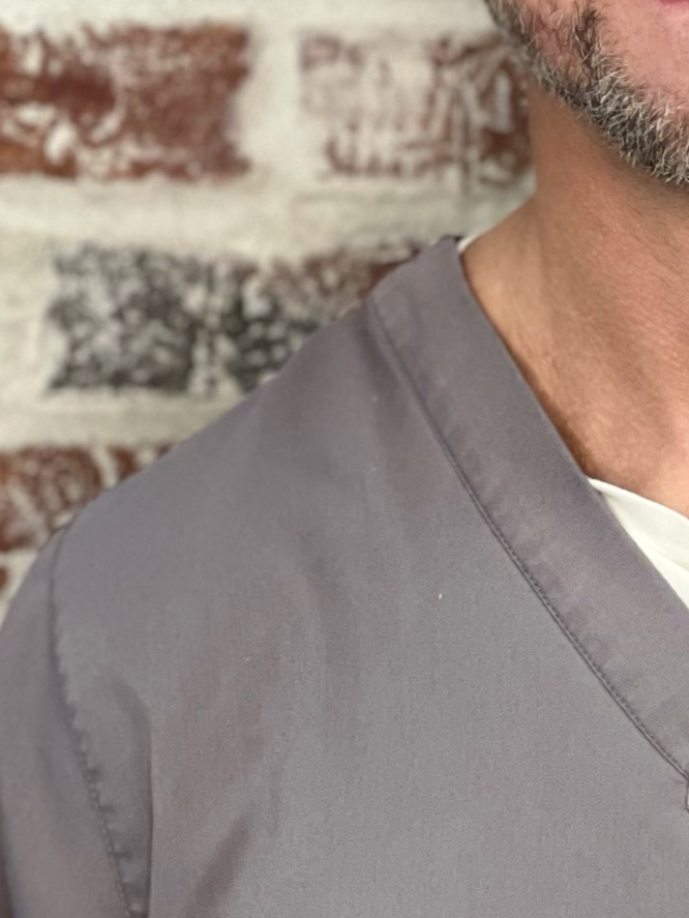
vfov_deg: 16.1
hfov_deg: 12.2
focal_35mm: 120
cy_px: 43
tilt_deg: -6.6
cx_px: 755
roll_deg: +0.5
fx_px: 3182
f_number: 2
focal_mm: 6
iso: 160
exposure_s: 1/60
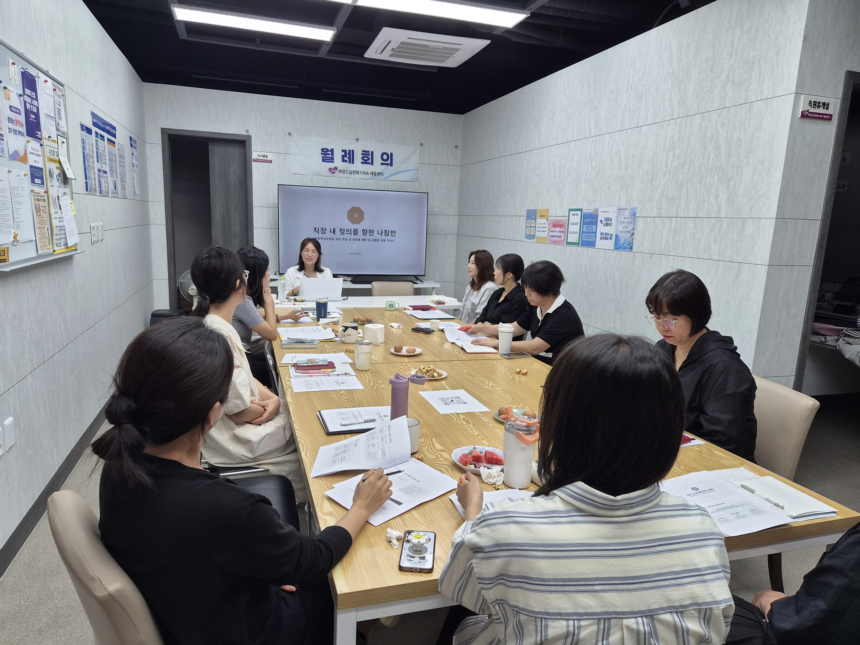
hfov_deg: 73.9
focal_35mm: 23
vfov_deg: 58.9
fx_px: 571
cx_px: 430
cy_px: 322
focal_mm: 5.4
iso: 25
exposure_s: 1/60
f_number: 1.8
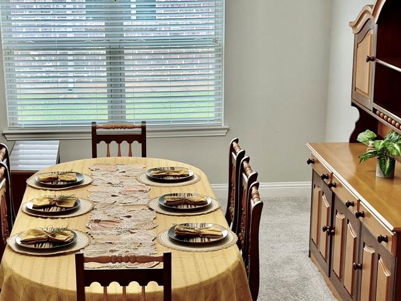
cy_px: 177
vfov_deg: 20.4
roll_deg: +0.6
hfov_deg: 27.0
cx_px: 157
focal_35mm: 72
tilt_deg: -15.7
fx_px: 834
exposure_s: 1/120
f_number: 1.78
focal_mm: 6.76
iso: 250
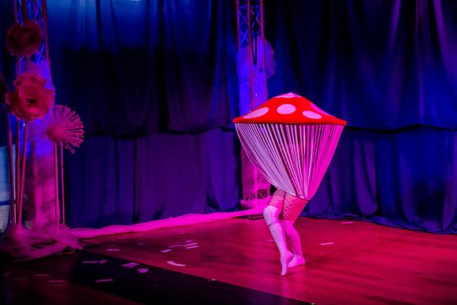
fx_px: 762
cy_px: 152
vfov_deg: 22.6
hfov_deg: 33.4
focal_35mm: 60
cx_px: 228
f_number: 2.8
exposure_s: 1/100
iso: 2500
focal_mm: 60
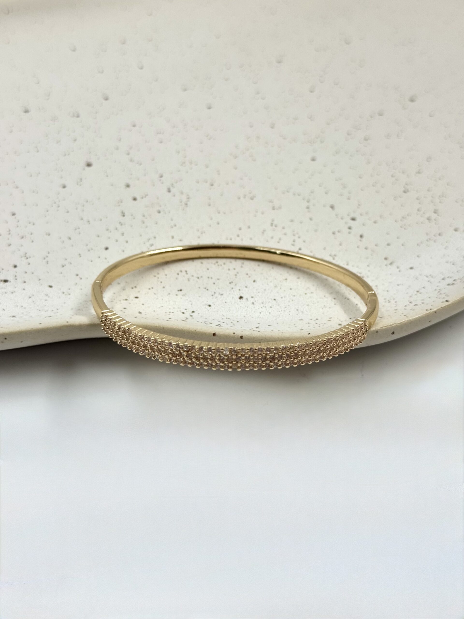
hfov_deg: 30.3
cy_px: 310
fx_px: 858
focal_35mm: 48
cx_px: 232
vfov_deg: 39.7
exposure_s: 1/995
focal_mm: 6.76
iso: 64
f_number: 1.78
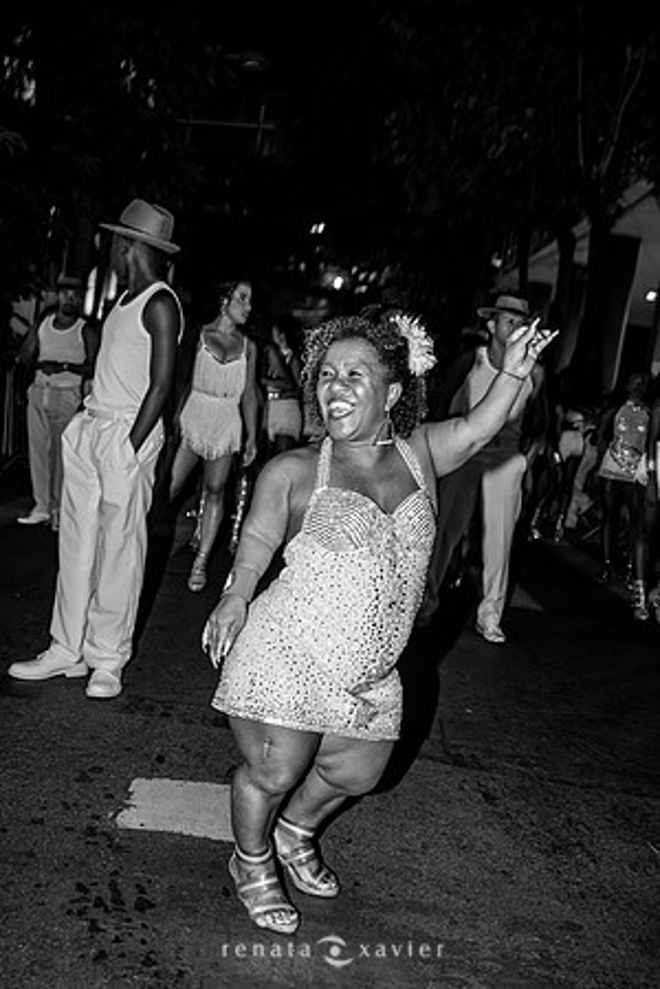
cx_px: 330
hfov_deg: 34.2
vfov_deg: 49.6
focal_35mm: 39
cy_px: 494
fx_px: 1072
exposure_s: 1/25
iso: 320
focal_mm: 39
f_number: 4
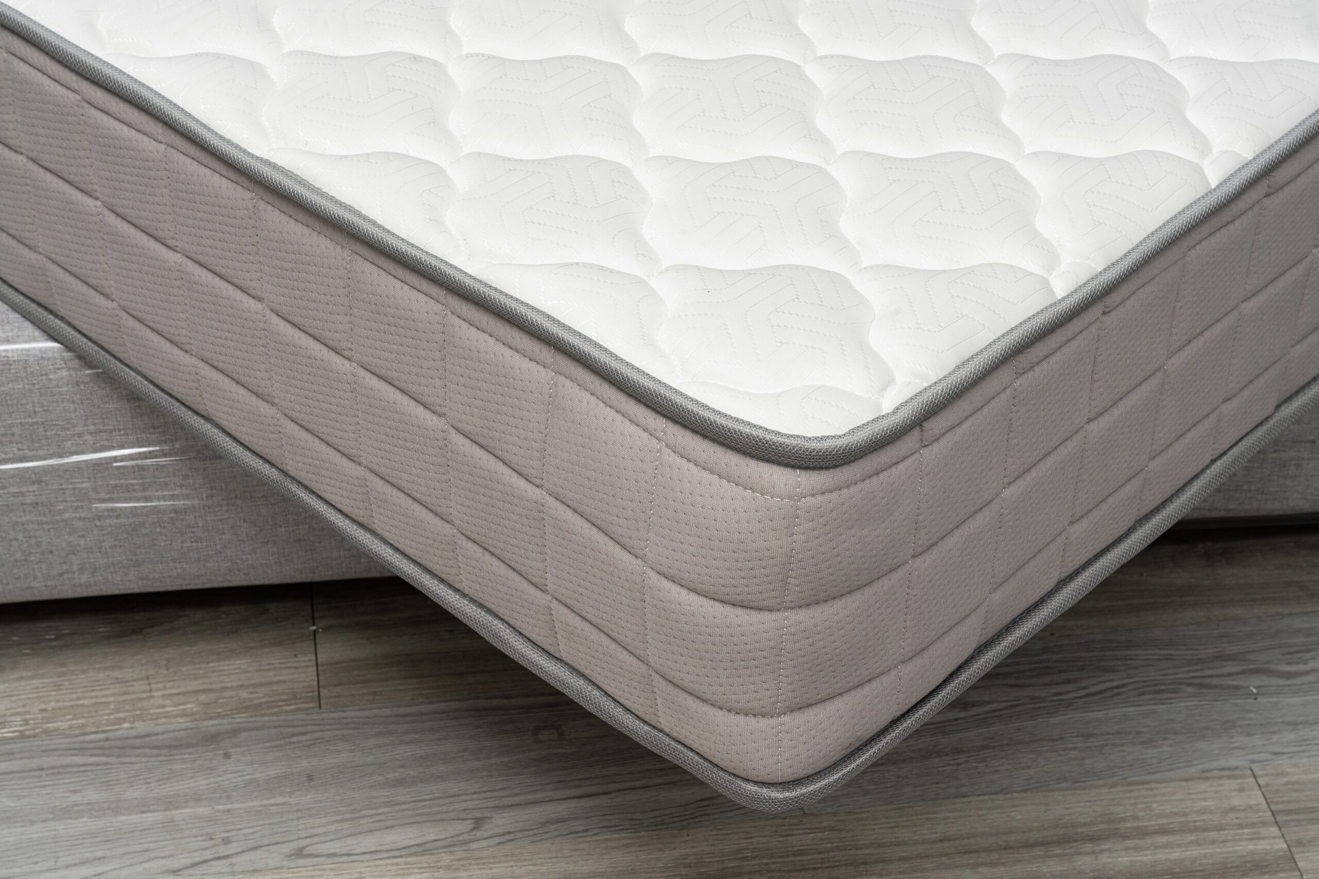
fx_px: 2565
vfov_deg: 19.5
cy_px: 440
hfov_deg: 28.8
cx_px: 660
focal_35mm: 70
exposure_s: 1/100
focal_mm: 70
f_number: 14
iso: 640
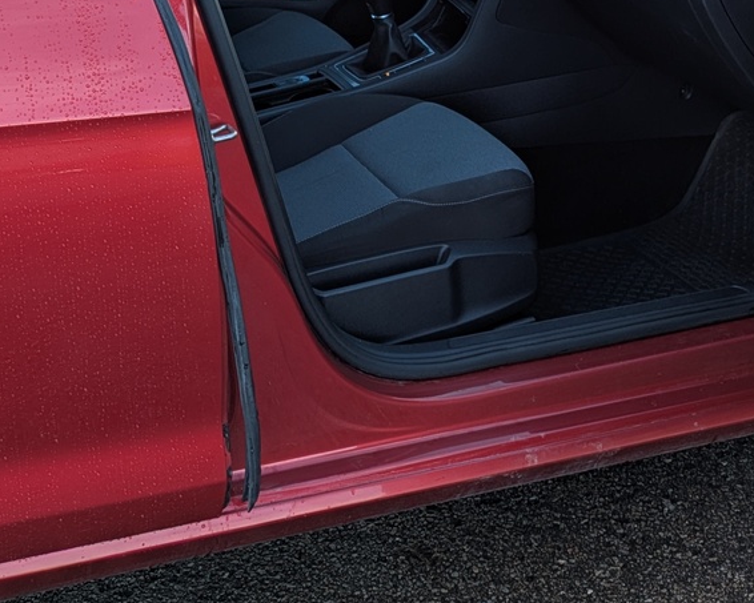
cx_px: 432
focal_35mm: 69
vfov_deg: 22.0
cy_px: 172
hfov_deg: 27.5
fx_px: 1540
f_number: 1.89
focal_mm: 5.43
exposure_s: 1/856
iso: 33
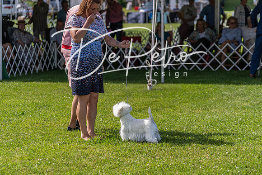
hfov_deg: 16.8
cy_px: 88
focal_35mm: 122
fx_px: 888
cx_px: 131
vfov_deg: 11.2
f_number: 4
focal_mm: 122
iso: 500
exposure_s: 1/2000
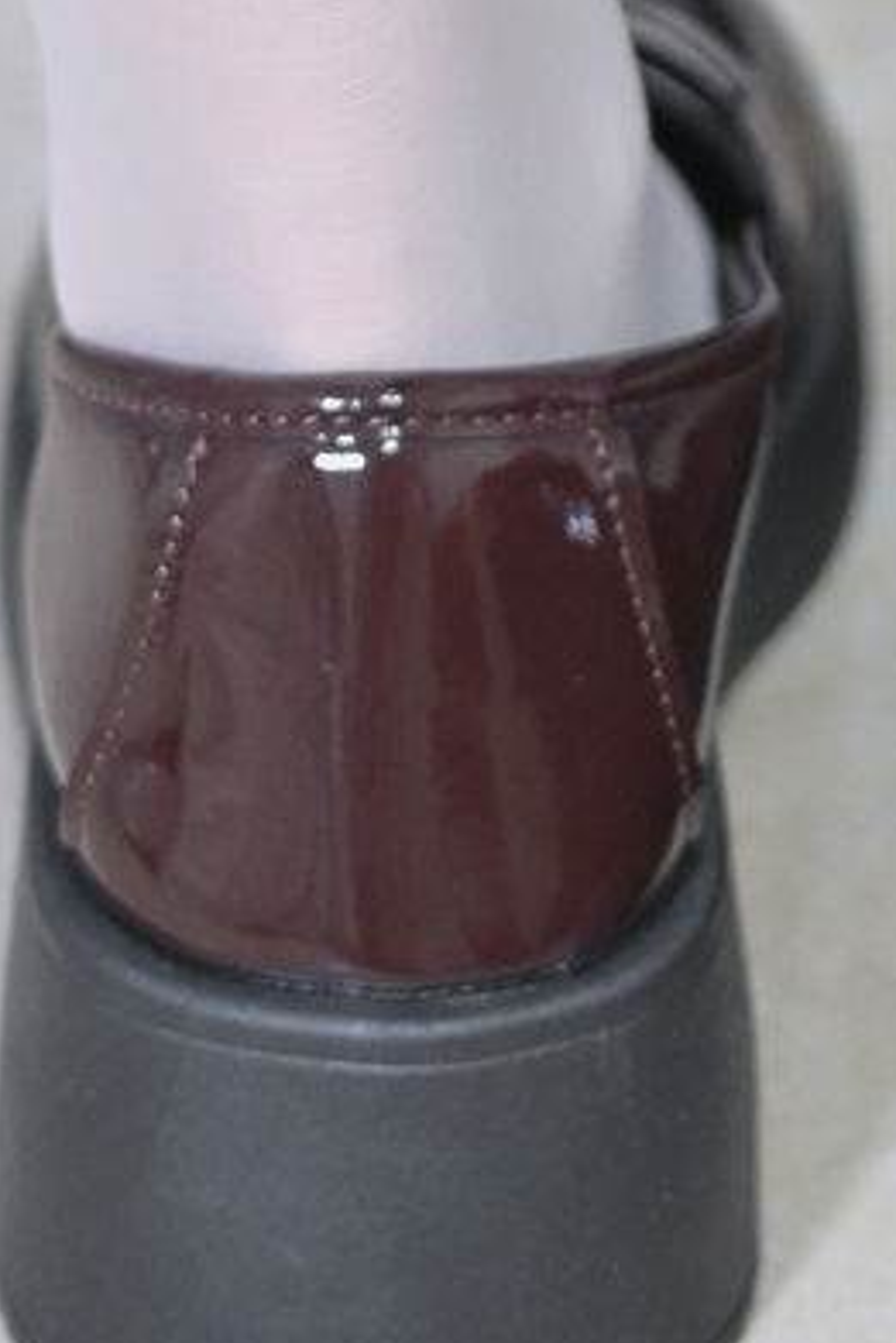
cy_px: -2130
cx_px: 879
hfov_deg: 4.6
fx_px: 11077
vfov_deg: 6.5
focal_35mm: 297
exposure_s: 1/100
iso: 1400
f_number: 2.2
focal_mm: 43
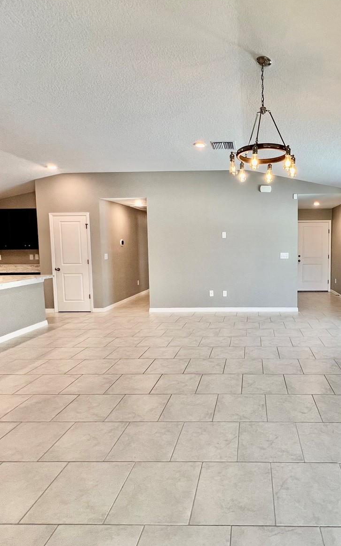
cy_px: 268
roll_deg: +0.4
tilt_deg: -4.8
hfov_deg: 59.5
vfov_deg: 88.0
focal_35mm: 19
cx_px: 248
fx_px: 283
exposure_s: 1/120
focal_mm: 1.57
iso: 125
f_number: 1.8
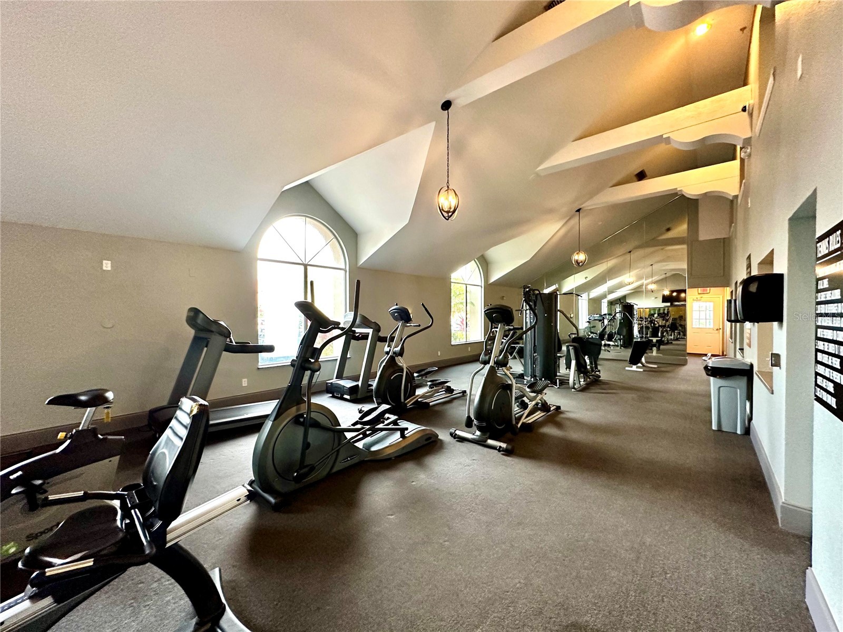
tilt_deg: -0.7
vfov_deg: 85.7
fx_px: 341
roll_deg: -0.1
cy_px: 316
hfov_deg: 102.1
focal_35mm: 14
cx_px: 422
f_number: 2.2
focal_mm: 2.22
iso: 500
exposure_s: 1/60
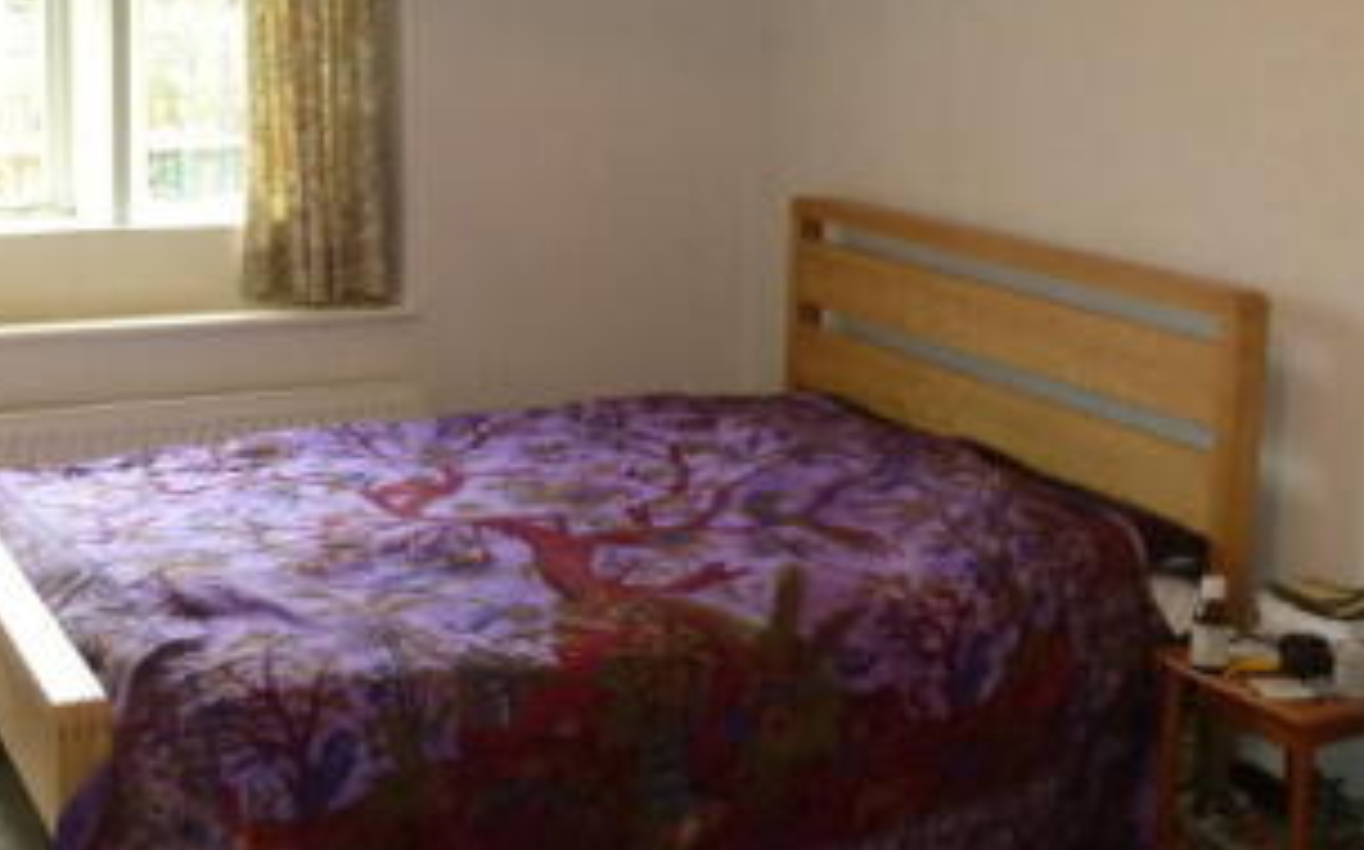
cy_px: 286
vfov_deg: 25.2
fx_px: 1895
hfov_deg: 39.6
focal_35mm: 51
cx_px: 632
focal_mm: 4.1
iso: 250
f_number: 3.3
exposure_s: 1/30
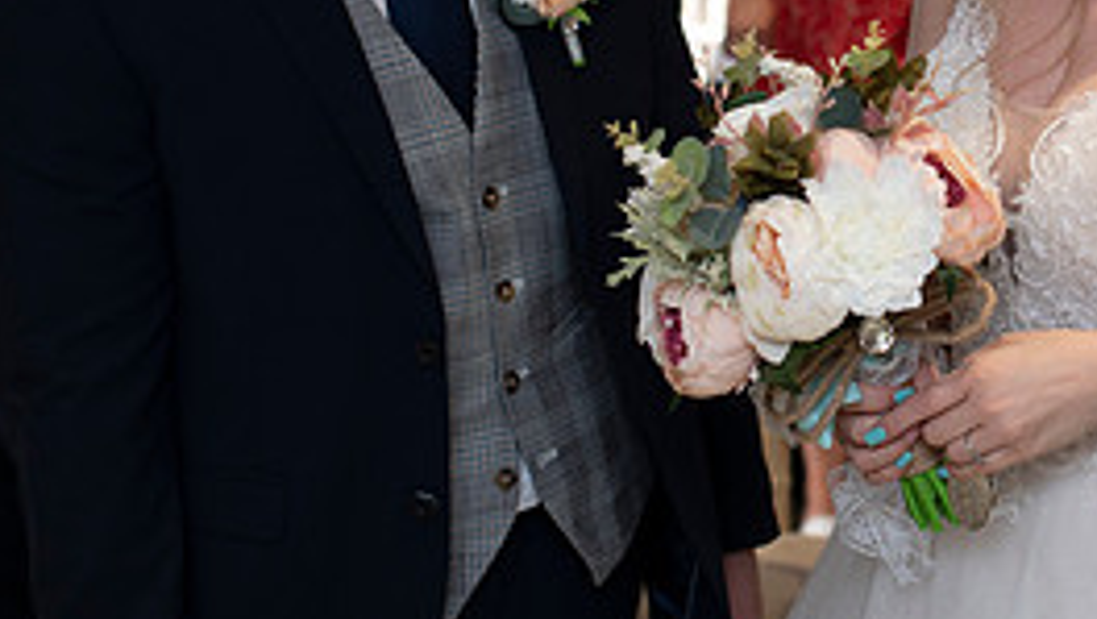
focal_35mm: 99
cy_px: -56
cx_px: 1137
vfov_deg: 12.1
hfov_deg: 20.7
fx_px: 2882
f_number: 2.5
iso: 200
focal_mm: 35
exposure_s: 1/100
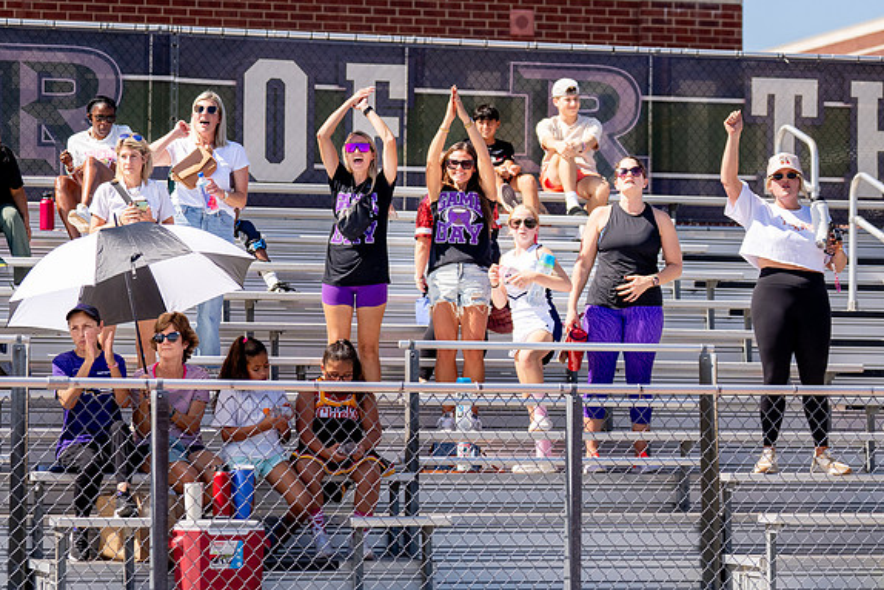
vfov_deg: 10.2
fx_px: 3291
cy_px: 223
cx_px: 483
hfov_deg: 15.3
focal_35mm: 134
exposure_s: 1/5000
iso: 250
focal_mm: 76
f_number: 2.8
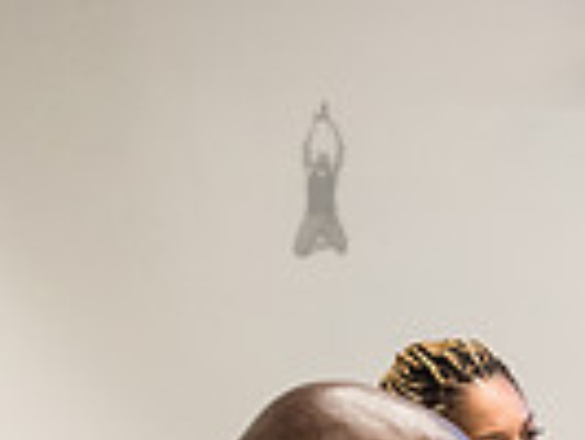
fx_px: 1844
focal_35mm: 109
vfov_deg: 12.1
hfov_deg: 15.2
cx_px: 1097
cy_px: 867
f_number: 4
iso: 2500
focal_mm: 24
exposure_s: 1/250
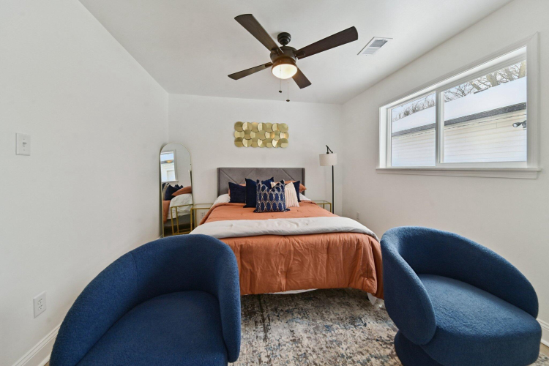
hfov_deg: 112.6
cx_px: 274
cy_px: 183
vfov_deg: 90.0
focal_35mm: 12
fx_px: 183
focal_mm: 12
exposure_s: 1/40
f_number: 8
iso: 200
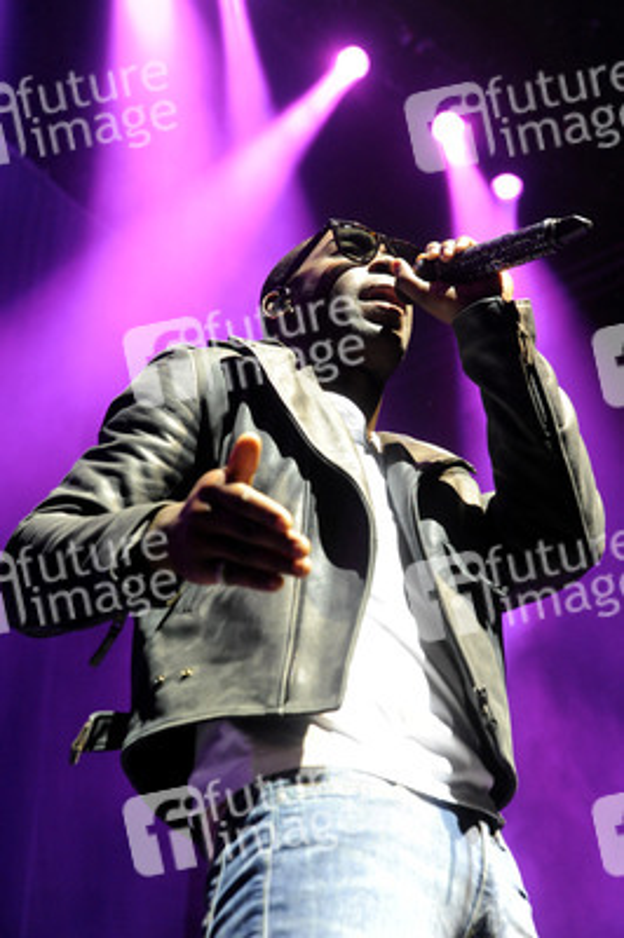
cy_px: 469
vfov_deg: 35.7
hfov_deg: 24.2
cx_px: 312
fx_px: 1458
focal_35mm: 56
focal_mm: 56
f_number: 5.6
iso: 4000
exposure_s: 1/200
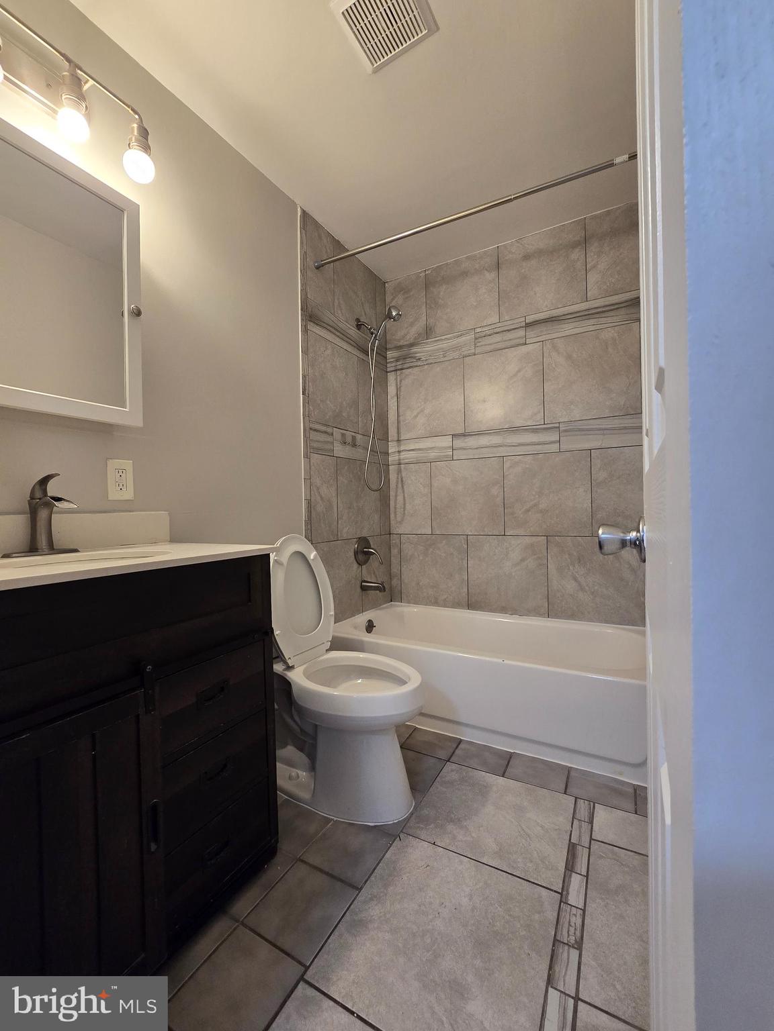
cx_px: 387
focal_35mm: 13
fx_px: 388
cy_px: 516
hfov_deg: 89.9
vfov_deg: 106.2
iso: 200
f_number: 2.2
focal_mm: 2.2
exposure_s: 1/60
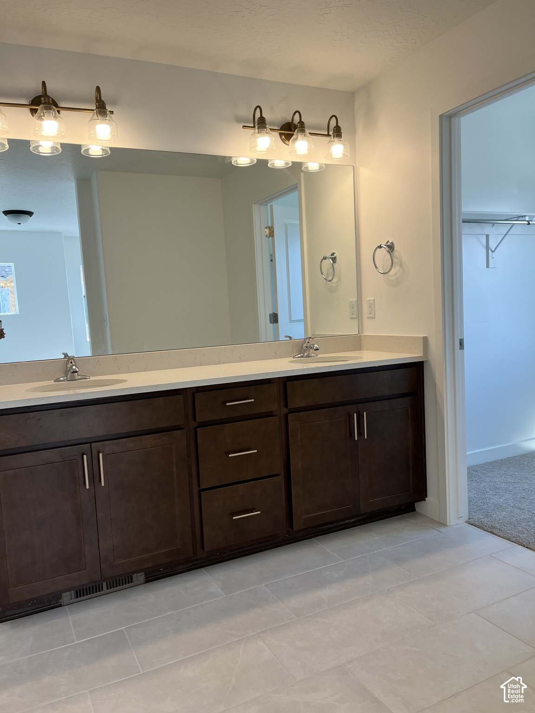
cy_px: 356
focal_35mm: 26
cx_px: 268
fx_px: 536
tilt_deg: -4.2
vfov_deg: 67.3
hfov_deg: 53.1
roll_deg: +3.9
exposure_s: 1/186
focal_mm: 5.1
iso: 40
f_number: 1.6
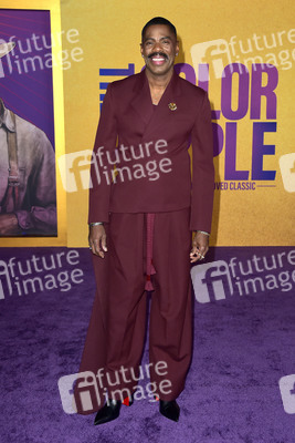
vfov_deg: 39.6
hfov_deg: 27.0
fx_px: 614
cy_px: 222
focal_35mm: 50
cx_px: 148
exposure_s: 1/250
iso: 320
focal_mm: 50
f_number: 6.3
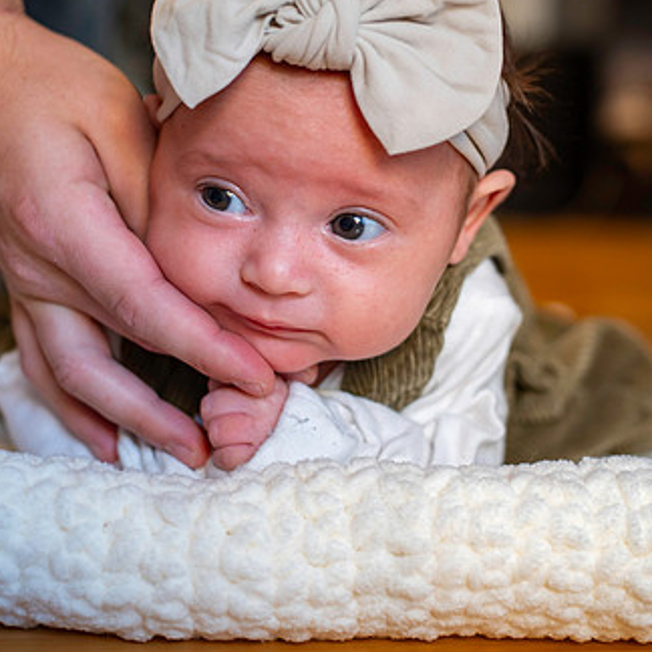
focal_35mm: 76
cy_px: 280
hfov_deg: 22.8
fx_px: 1620
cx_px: 362
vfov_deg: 22.7
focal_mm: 50
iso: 1000
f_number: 3.2
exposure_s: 1/60
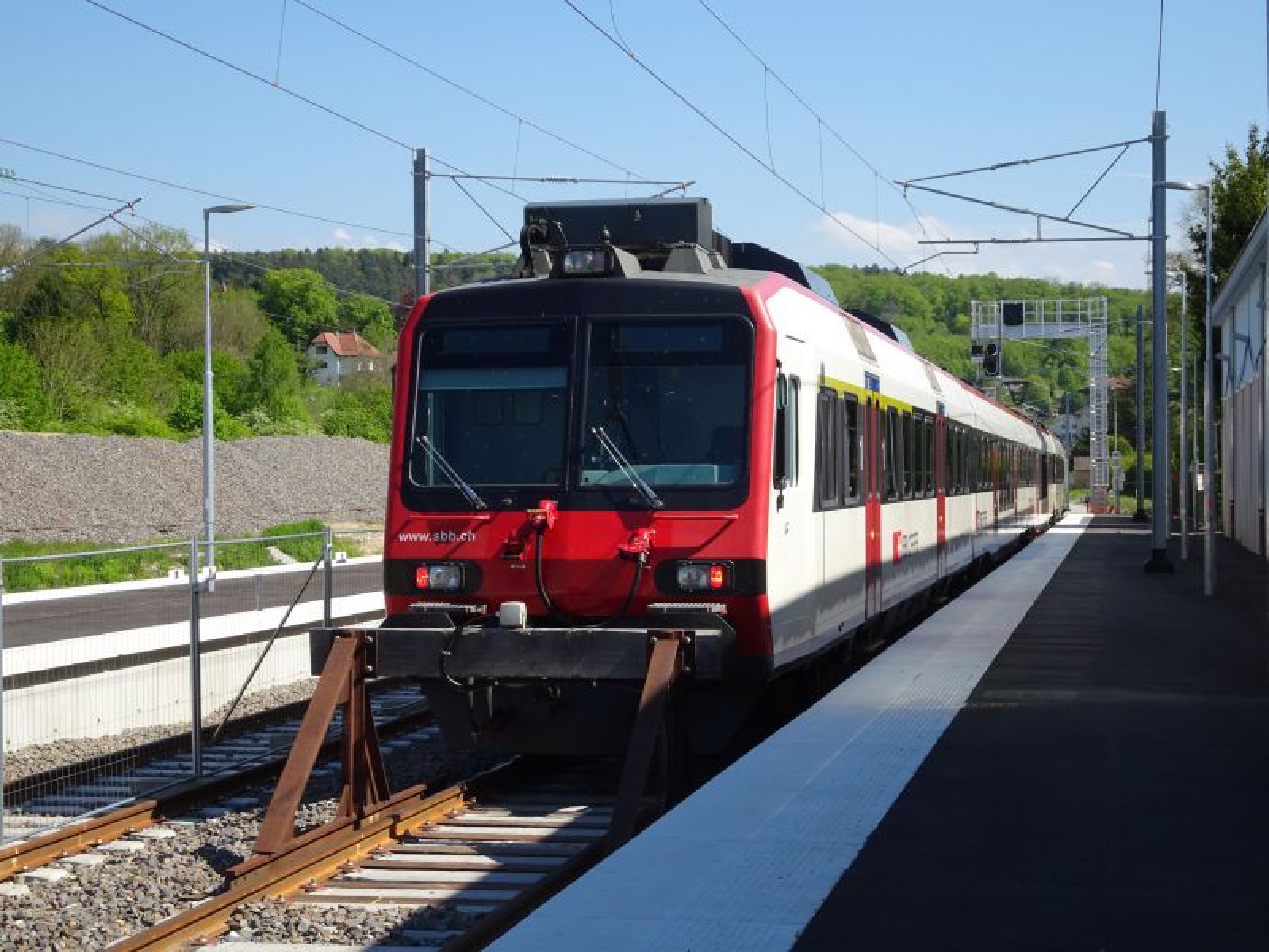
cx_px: 634
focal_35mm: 68
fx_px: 2493
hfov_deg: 28.6
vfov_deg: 21.6
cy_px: 476
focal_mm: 11.66
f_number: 4.5
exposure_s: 1/400
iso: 80
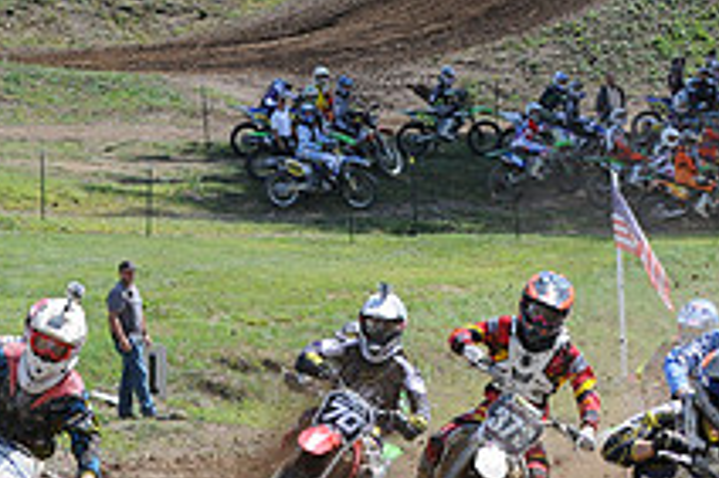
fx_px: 5069
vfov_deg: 5.4
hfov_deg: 8.1
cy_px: 561
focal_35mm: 254
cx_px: 607
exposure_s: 1/1000
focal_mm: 62
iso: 400
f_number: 7.1
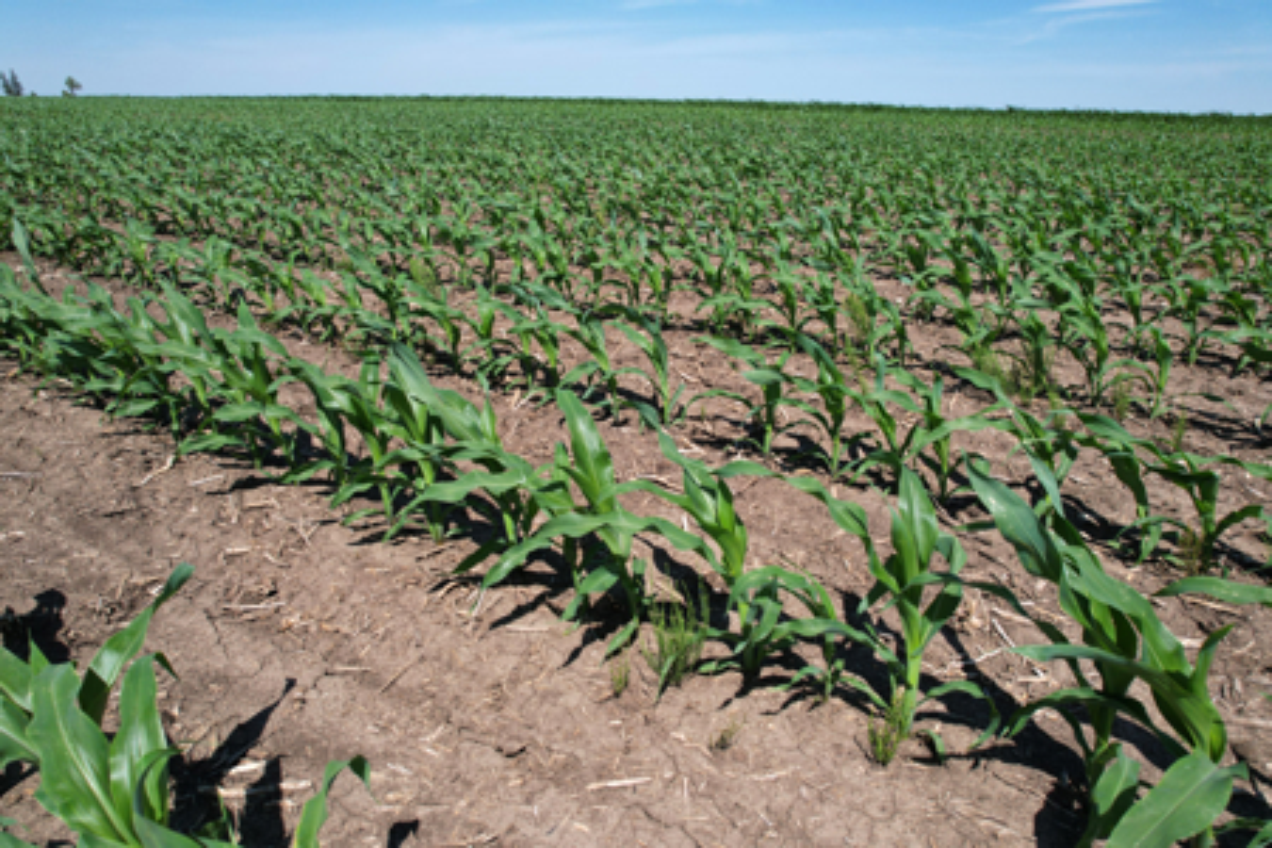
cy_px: 424
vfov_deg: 57.2
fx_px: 777
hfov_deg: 78.6
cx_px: 636
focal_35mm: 22
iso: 100
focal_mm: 8.38
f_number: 2.8
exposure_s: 1/2000
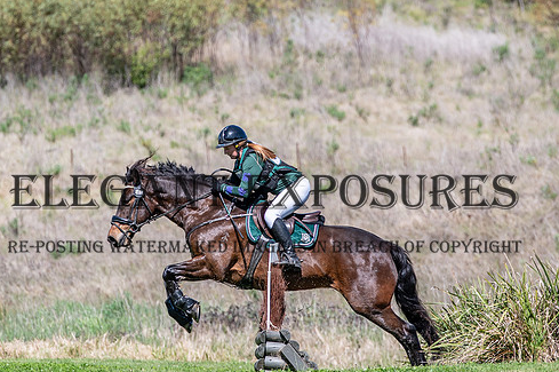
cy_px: 91
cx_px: 187
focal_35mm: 415
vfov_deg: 3.3
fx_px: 6437
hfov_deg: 5.0
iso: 110
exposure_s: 1/2000
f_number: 3.5
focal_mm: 200
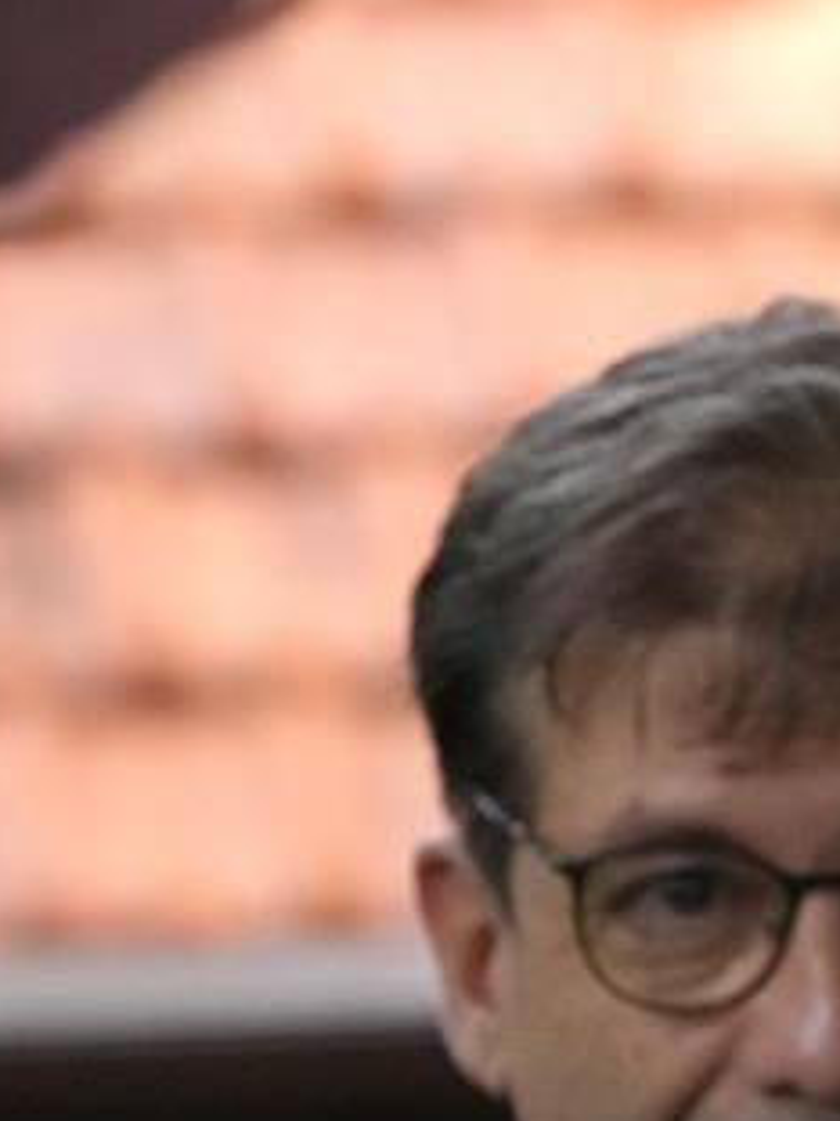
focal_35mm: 775
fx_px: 25092
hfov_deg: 1.9
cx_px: 1979
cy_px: 629
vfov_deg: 2.6
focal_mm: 200
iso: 3200
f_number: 7.1
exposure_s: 1/1000
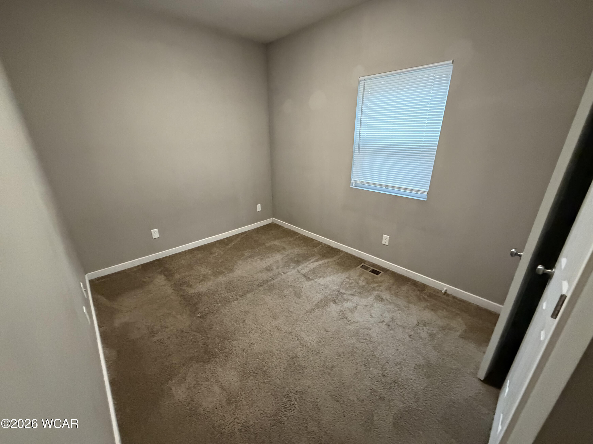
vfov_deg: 85.7
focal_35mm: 14
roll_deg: +1.1
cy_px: 222
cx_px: 296
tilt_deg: -20.4
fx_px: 240
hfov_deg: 102.1
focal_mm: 2.22
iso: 1000
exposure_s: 1/60
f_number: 2.2
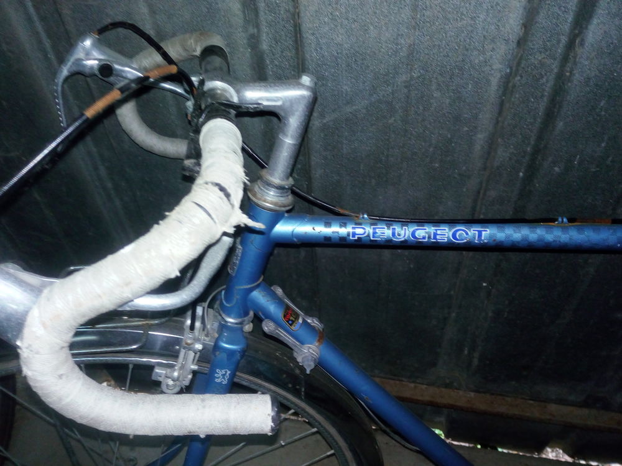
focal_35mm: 27
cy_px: 233
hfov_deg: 65.3
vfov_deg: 51.4
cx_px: 311
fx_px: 485
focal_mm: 3.5
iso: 389
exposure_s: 1/16.7
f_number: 2
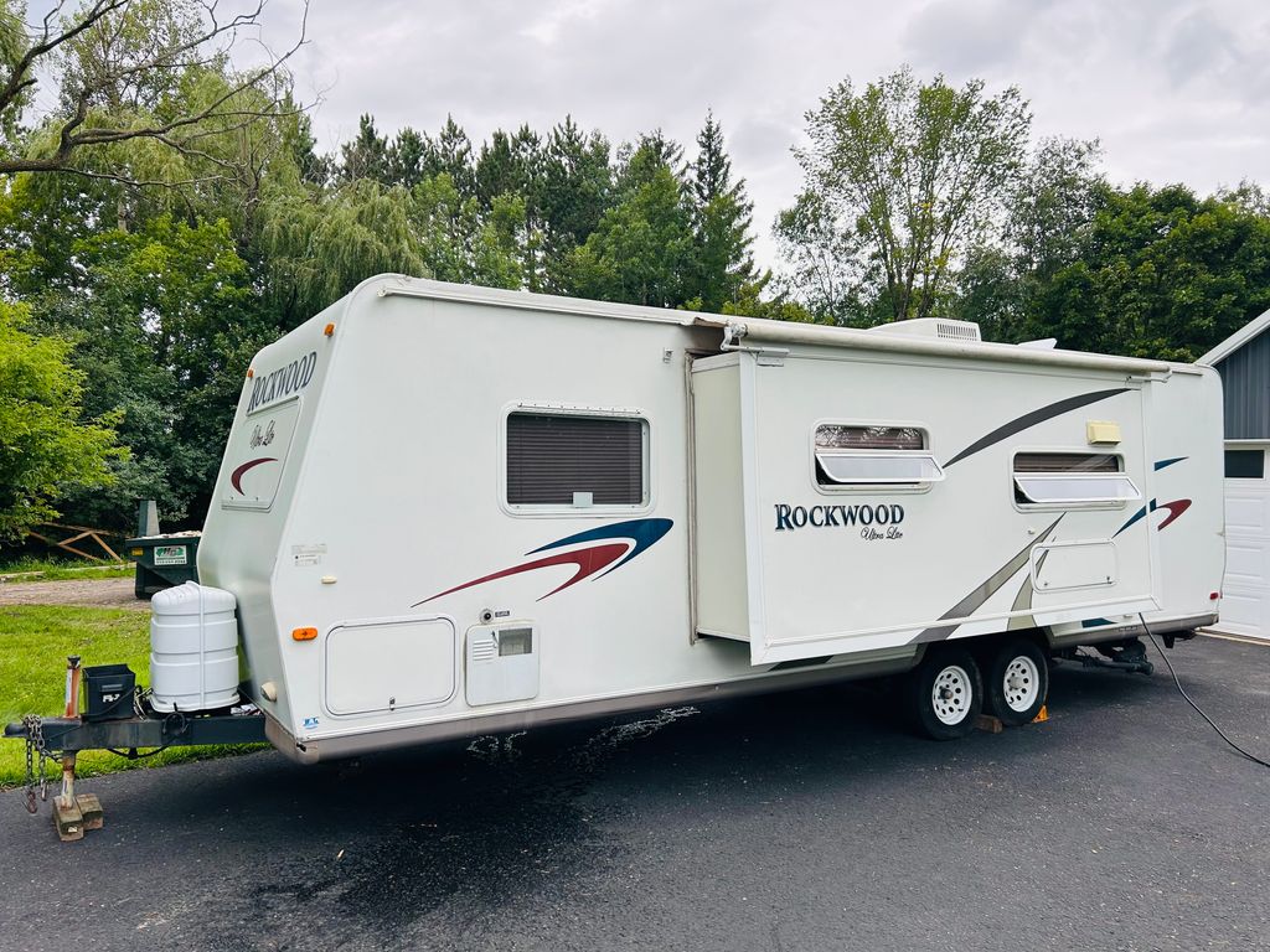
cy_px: 476
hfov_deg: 67.3
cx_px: 635
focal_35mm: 26
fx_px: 954
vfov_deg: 53.1
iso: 50
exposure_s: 1/753
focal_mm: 5.7
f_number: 1.5
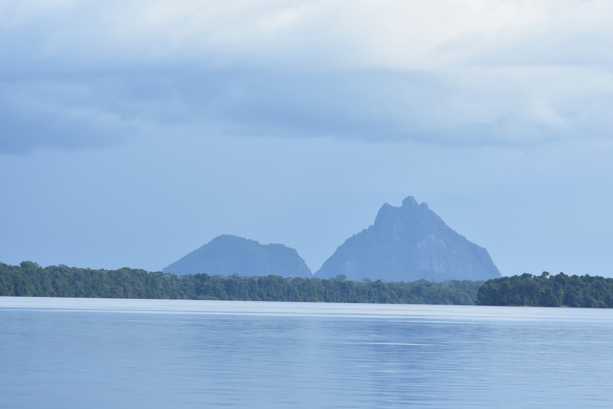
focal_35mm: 202
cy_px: 204
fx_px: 3448
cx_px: 306
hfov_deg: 10.2
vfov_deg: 6.8
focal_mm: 135
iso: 800
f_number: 7.1
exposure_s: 1/3200
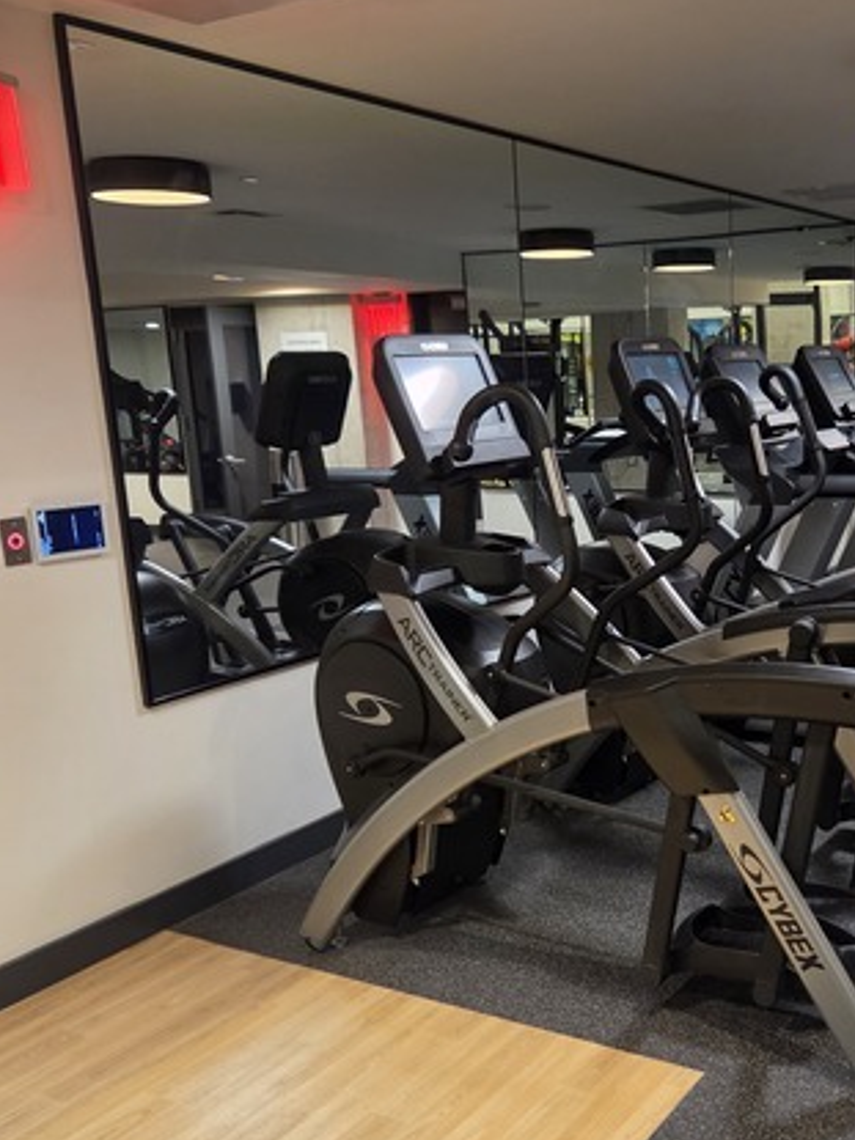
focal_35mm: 37
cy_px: 619
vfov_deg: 50.1
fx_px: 1219
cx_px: 641
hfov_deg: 37.7
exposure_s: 1/54.4
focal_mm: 5.4
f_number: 1.8
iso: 500
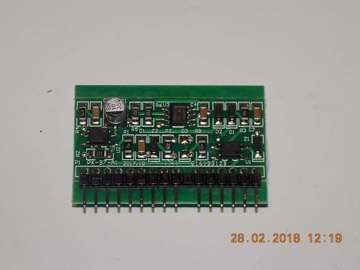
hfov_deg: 16.7
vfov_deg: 12.6
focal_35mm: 118
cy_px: 135
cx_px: 180
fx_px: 1227
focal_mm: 20.9
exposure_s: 1/30
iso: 200
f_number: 4.8
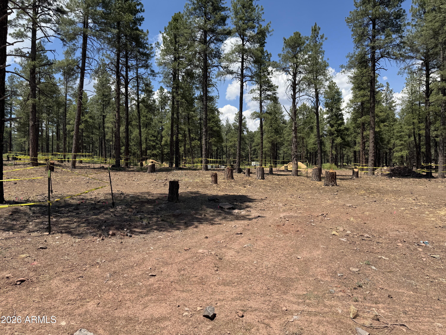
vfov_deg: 56.8
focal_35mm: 24
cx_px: 223
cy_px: 168
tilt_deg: -0.3
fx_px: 309
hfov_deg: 71.6
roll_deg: +1.1
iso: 80
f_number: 1.78
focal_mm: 6.76
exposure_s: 1/3802
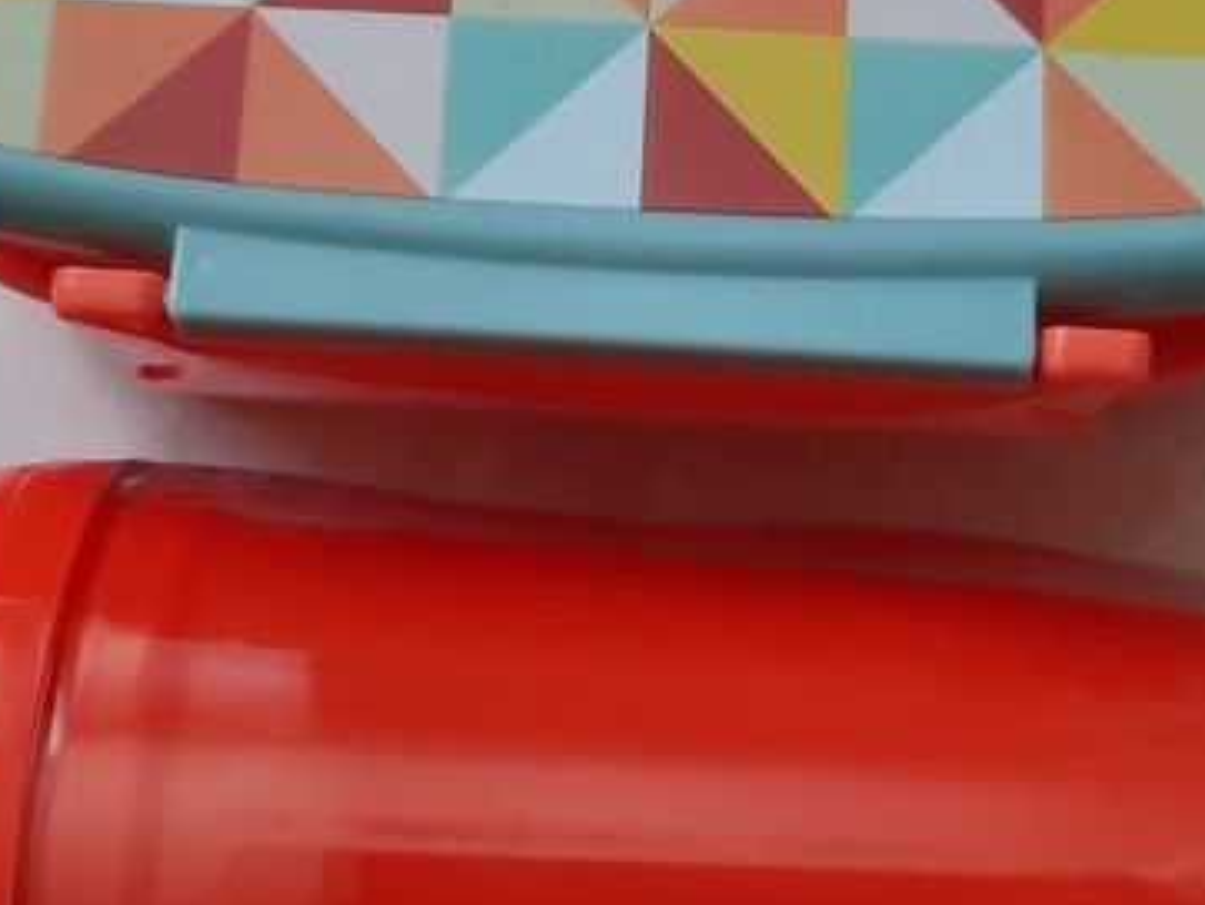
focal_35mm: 69
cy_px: 273
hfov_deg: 28.1
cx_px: 709
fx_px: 2404
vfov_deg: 21.2
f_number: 2
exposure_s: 1/60
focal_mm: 4.6
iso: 320
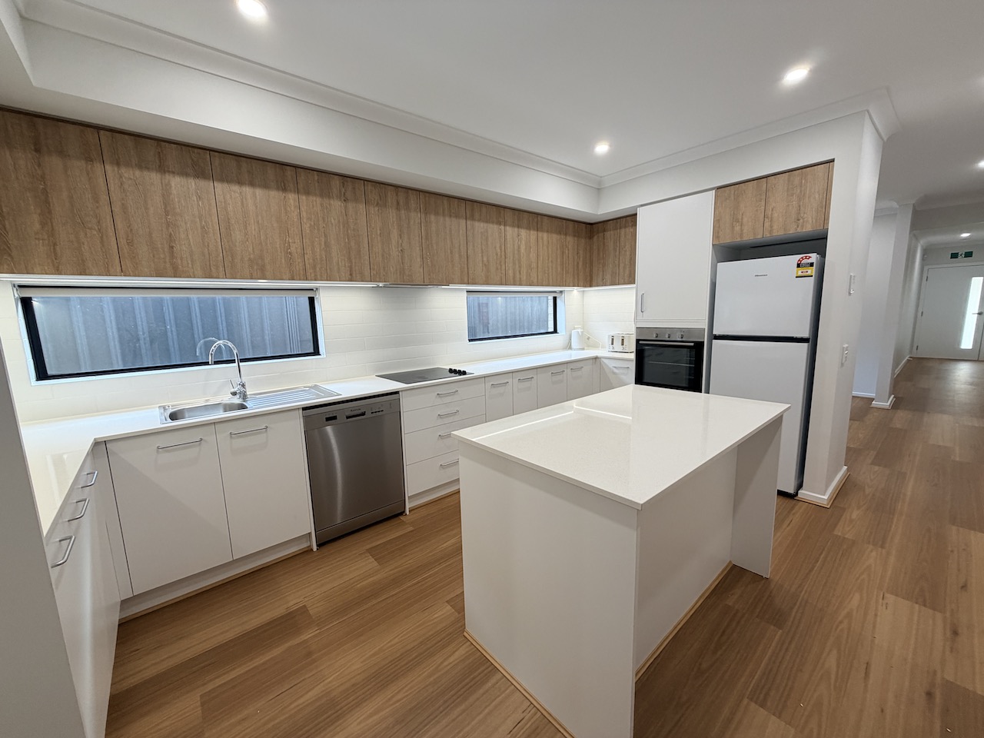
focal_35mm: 14
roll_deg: +1.5
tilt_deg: -8.3
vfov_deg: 85.7
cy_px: 369
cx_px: 492
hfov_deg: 102.1
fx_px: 398
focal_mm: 2.22
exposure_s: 1/100
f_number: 2.2
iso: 160
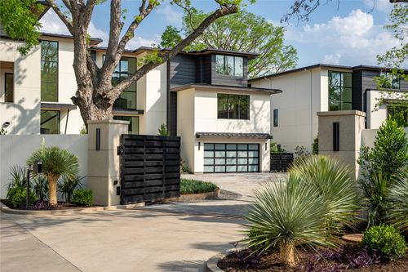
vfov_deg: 30.1
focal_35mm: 45
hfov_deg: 44.0
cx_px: 204
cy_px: 136
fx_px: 505
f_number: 7.1
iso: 100
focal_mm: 44.6
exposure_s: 1/1000
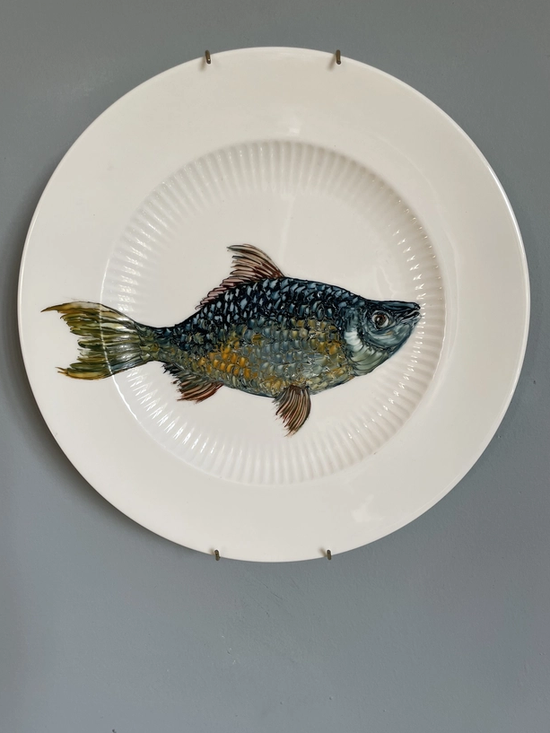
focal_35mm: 28
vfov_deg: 63.4
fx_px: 593
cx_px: 270
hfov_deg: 49.8
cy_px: 390
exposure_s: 1/121
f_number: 1.6
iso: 50
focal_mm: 4.2
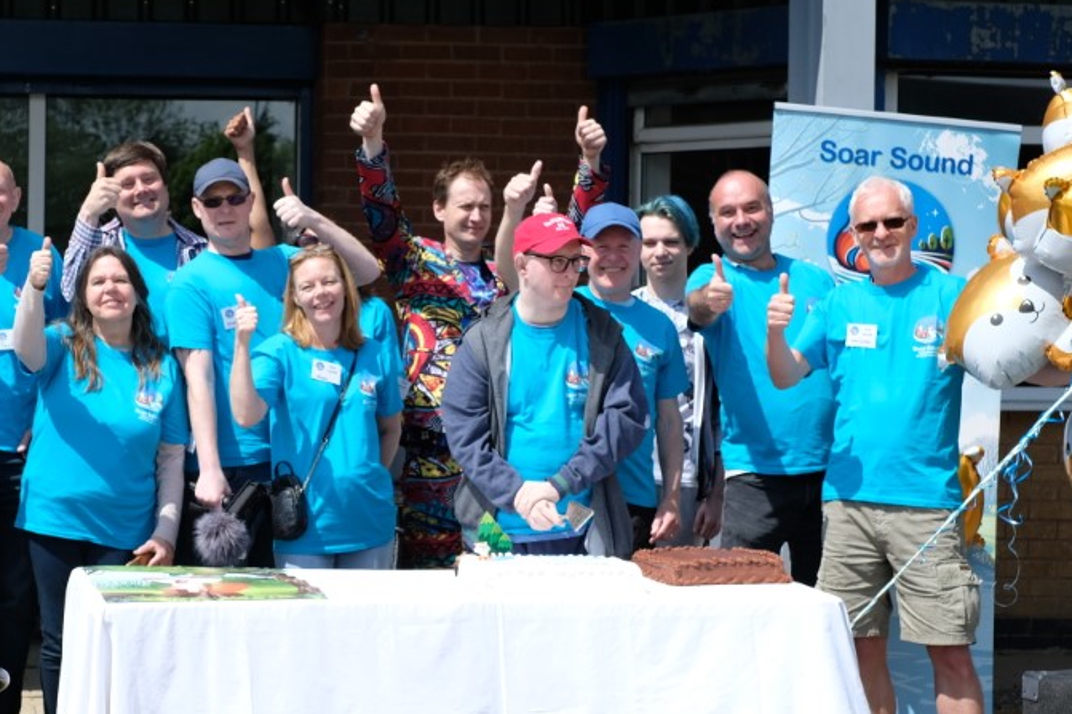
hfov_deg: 22.3
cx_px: 323
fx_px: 2709
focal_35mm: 91
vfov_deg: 15.0
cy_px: 438
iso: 200
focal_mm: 35
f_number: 5.6
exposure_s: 1/850
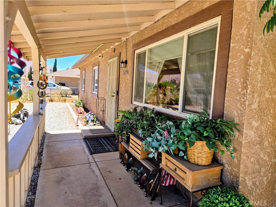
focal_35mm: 23
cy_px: 104
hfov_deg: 74.0
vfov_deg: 58.8
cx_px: 138
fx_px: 183
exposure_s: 1/796
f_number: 1.8
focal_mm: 5.4
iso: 25
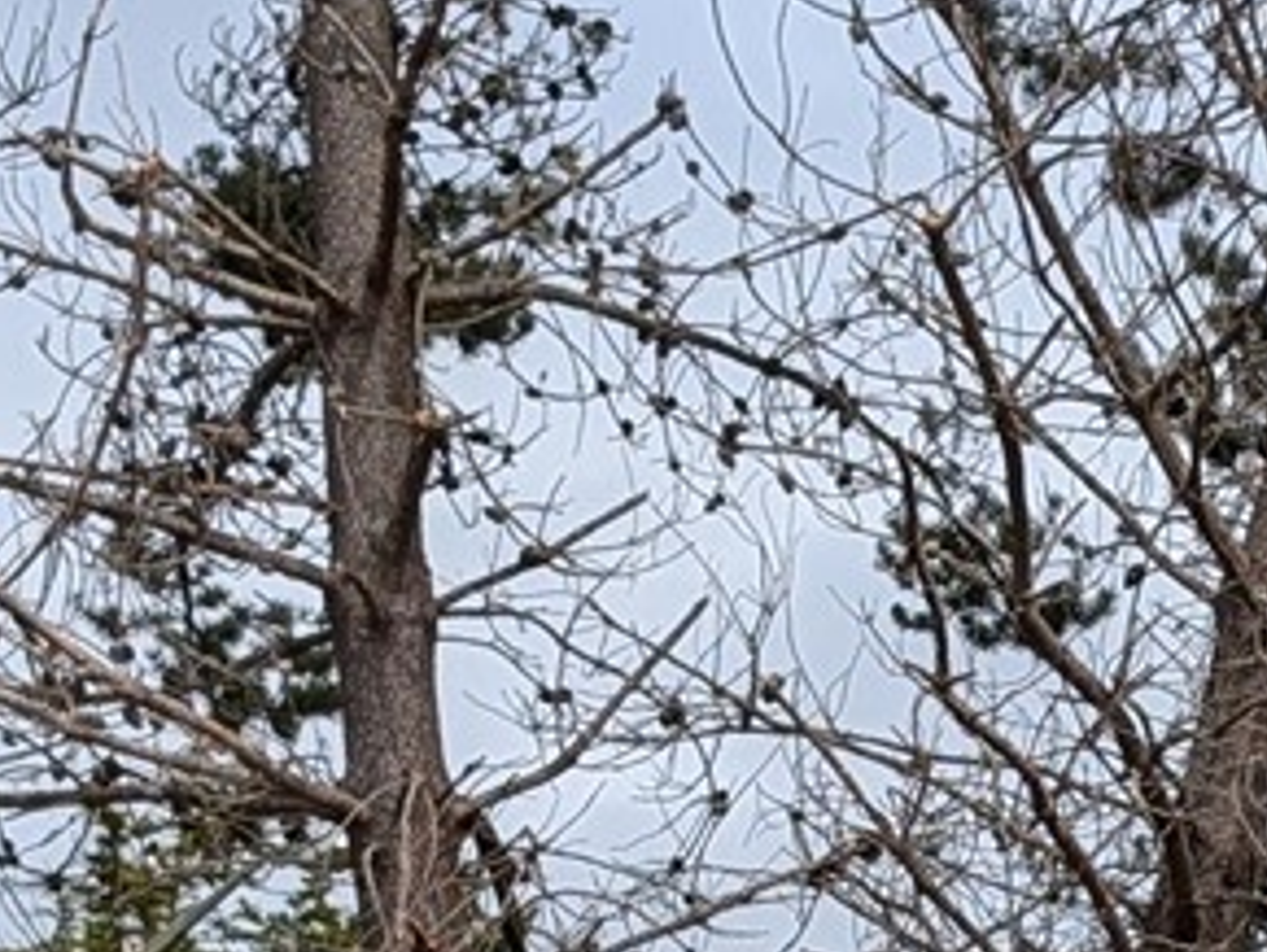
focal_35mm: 132
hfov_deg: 14.2
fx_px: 4835
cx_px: 1748
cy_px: 2474
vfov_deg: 9.6
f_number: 1.68
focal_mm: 6.9
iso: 21
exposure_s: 1/1361
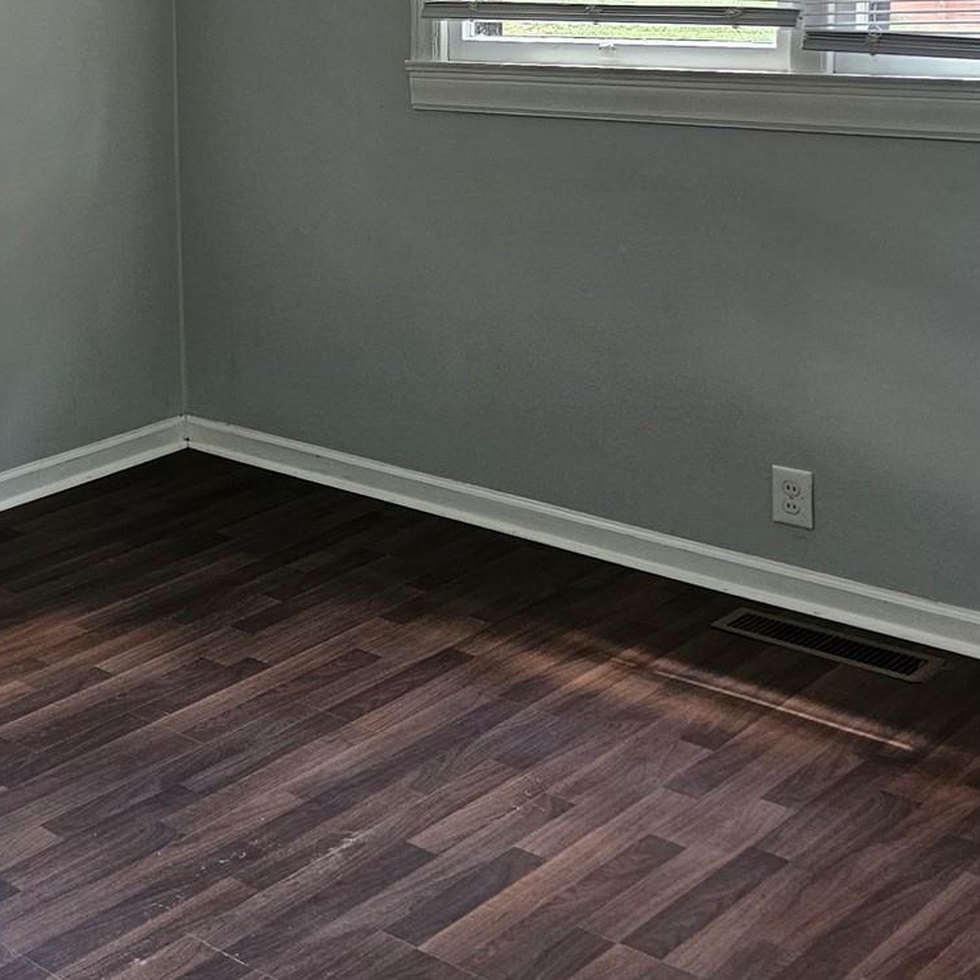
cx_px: -228
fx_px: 1794
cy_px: 247
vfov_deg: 30.1
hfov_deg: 26.7
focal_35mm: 56
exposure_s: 1/100
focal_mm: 6.3
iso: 200
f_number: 1.7
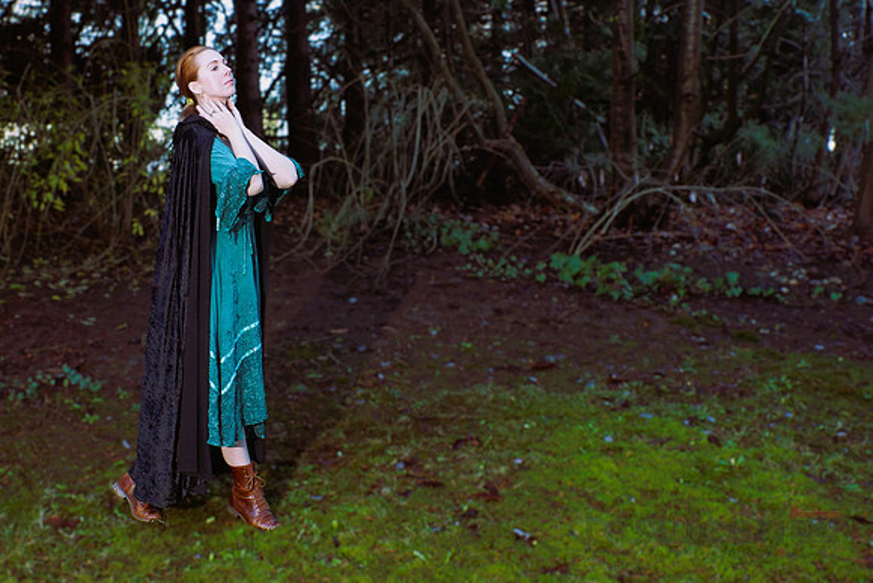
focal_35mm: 36
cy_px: 292
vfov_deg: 36.9
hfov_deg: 53.1
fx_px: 873
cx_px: 436
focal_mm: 24
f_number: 5.6
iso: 400
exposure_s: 1/80
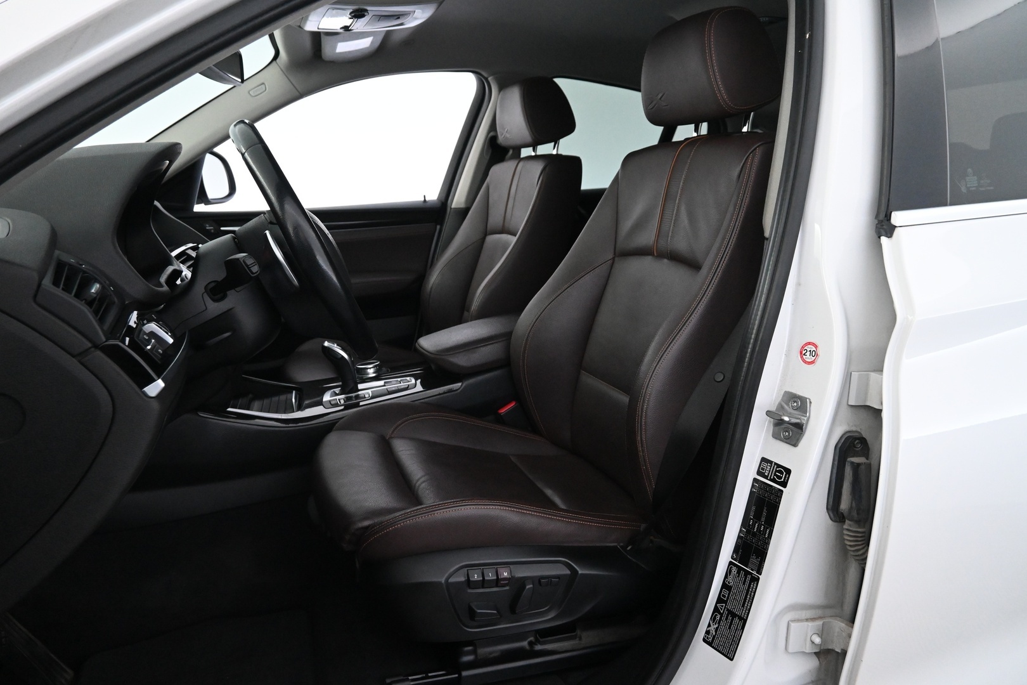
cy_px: 342
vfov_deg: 53.1
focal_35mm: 24
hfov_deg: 73.7
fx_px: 685
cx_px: 514
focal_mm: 16
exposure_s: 1/80
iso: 4000
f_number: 4.5
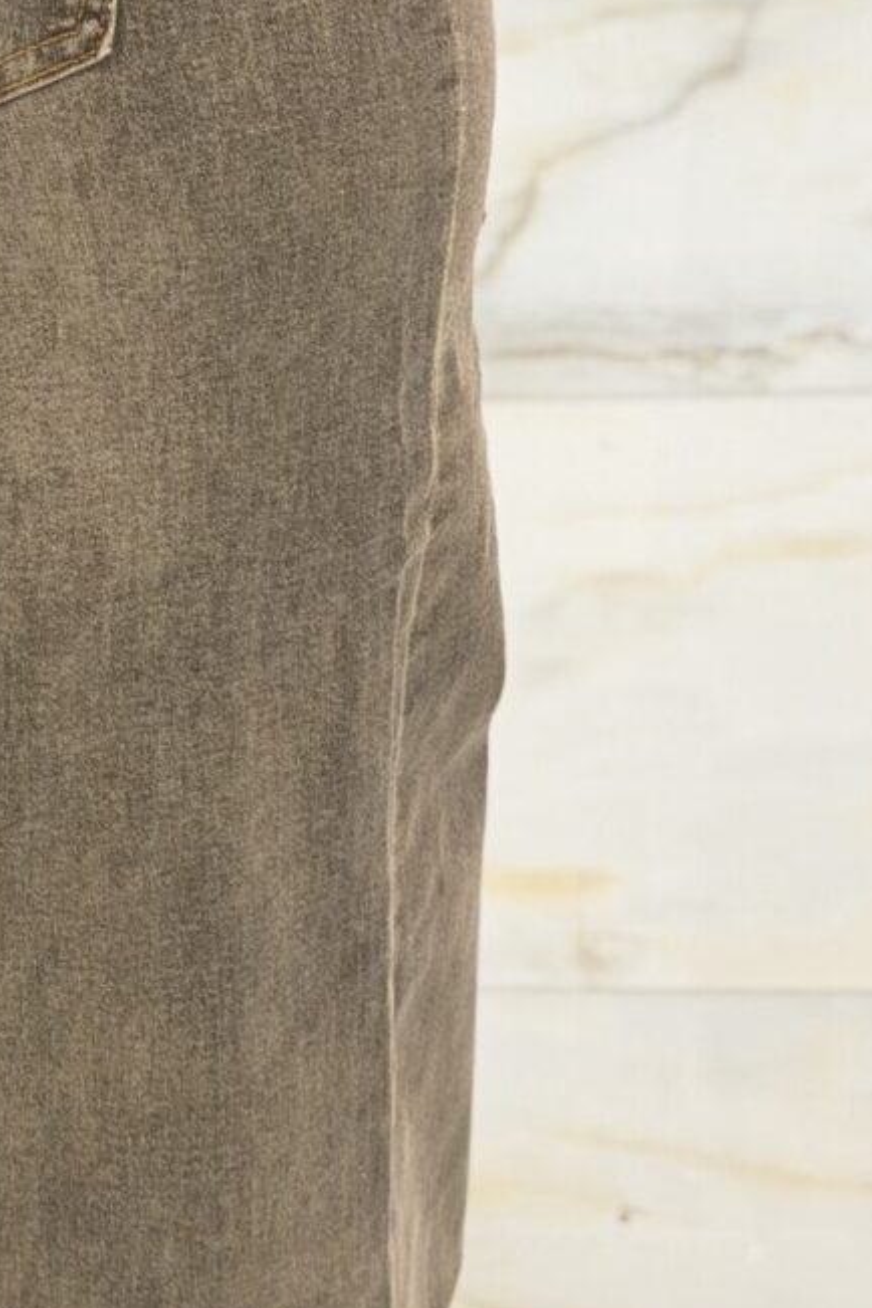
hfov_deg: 10.1
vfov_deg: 15.4
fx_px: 4832
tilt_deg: -33.7
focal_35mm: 133
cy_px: 827
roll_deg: +6.3
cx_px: -315
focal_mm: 6.76
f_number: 1.78
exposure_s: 1/79
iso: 100
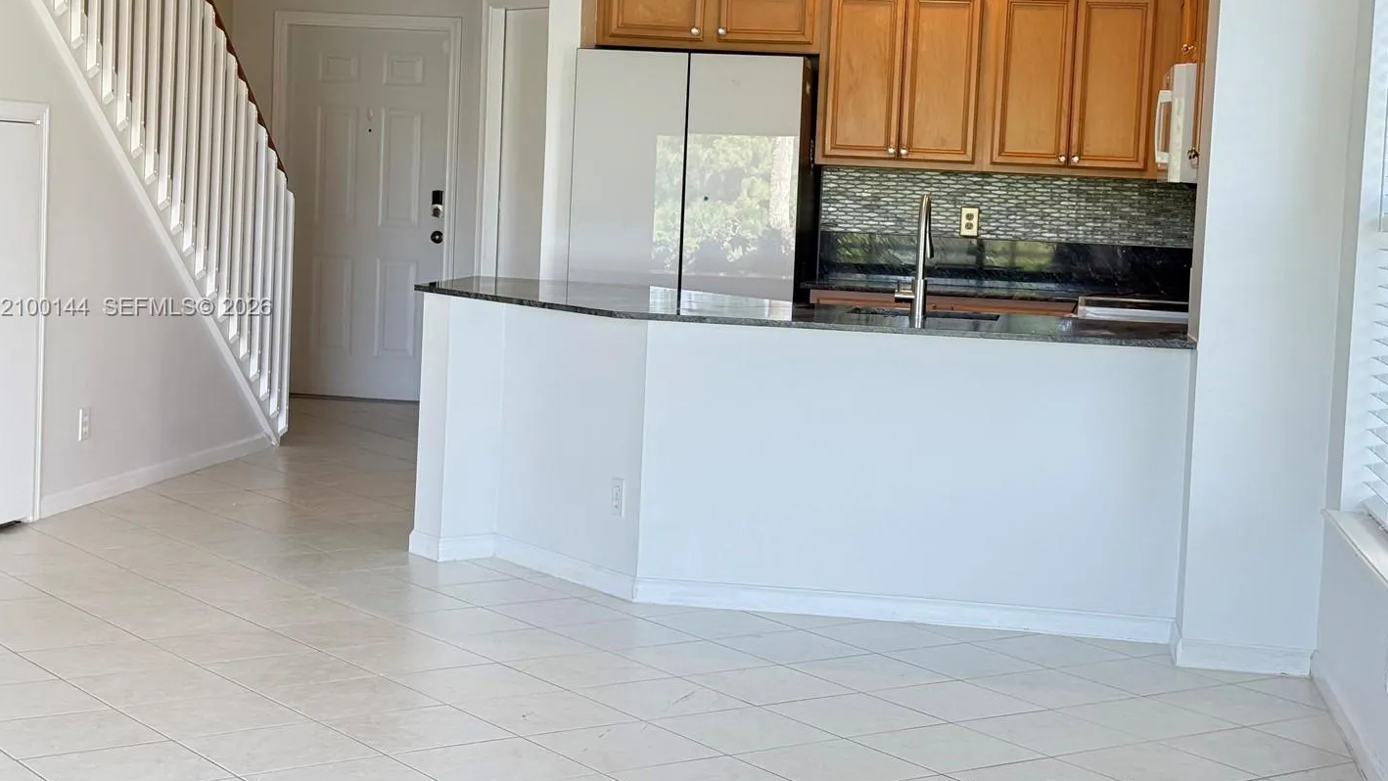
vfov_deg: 20.4
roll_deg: -2.3
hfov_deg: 35.4
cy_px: 308
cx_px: 750
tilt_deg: -3.2
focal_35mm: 59
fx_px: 2172
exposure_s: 1/63
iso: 160
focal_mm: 6.76
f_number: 1.78
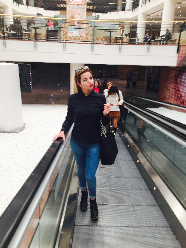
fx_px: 208
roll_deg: -1.7
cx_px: 93
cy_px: 124
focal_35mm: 29
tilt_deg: -16.7
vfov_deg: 61.7
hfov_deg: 48.2
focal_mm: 4.15
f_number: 2.2
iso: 32
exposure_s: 1/102
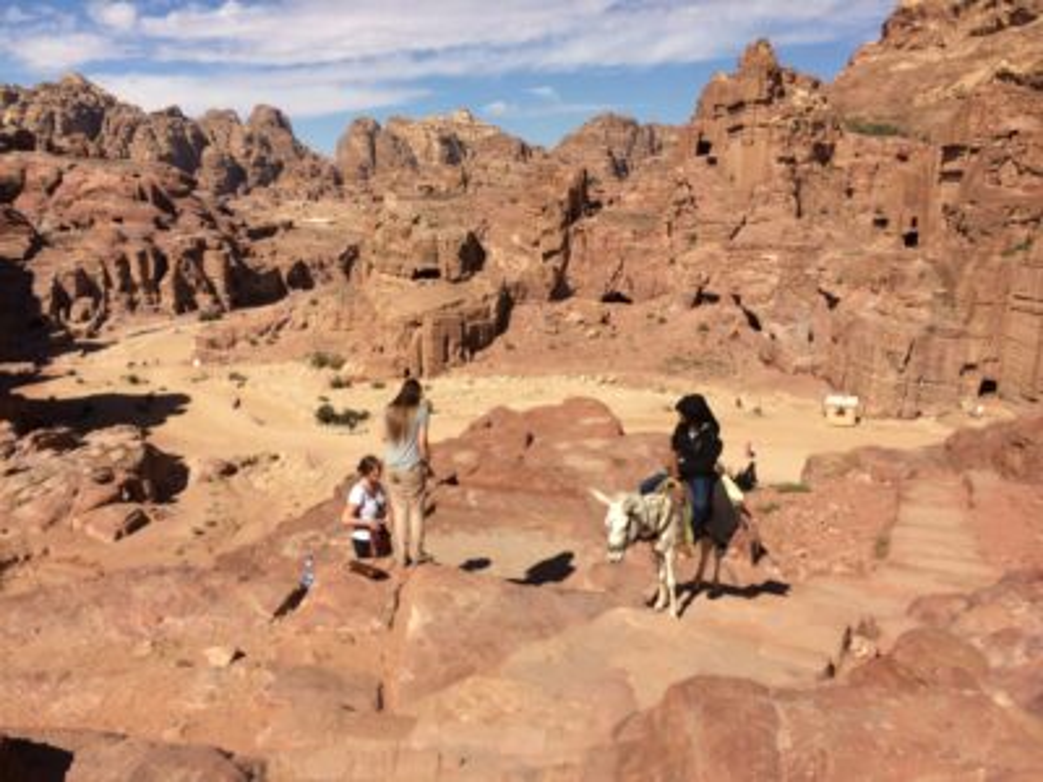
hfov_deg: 60.0
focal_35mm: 30
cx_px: 522
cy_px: 391
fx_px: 904
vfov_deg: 46.8
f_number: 2.2
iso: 32
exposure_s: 1/3425
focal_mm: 4.12
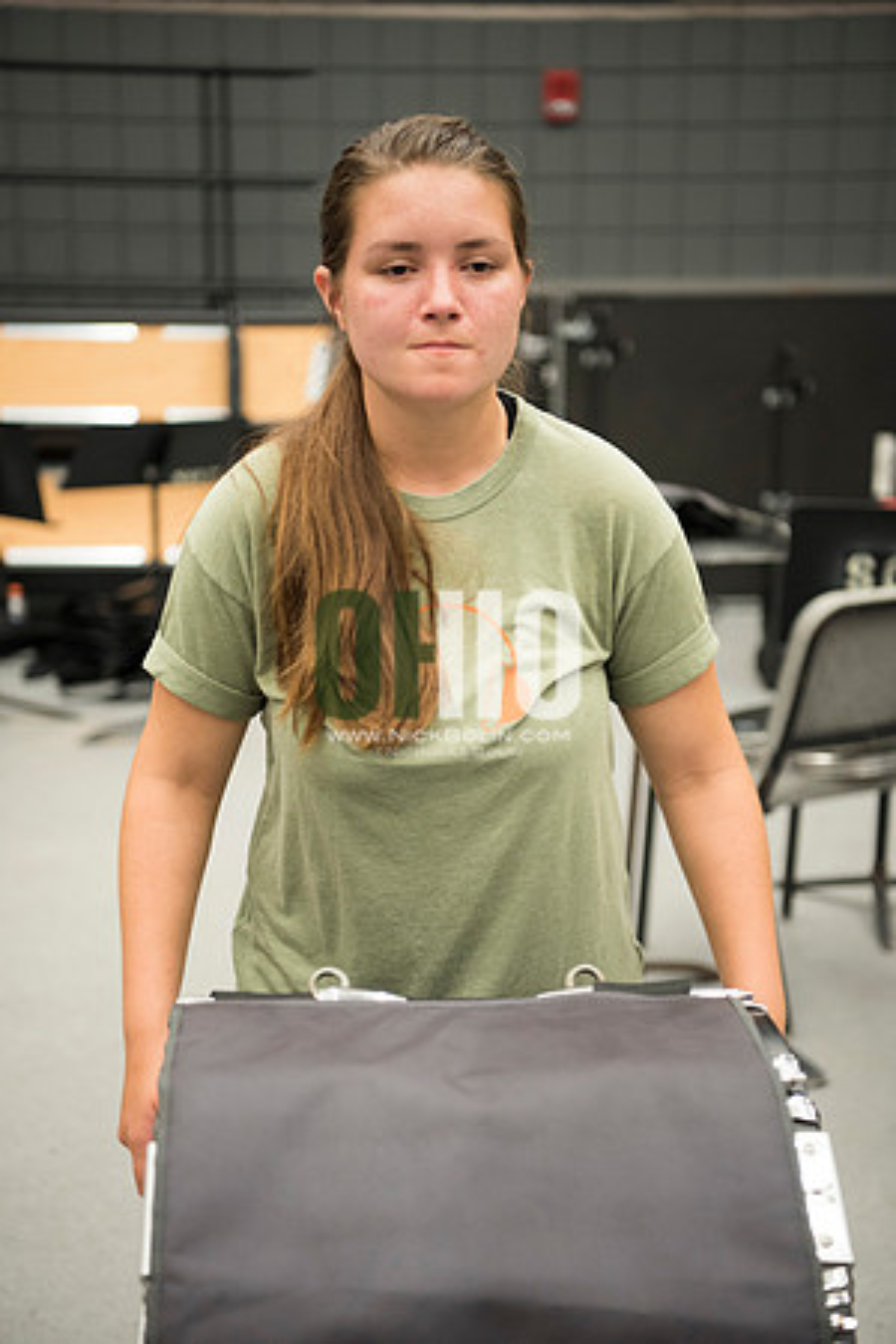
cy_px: 672
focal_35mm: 58
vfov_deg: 34.5
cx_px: 448
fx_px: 2165
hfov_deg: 23.4
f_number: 2.8
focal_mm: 58
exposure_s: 1/160
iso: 1250
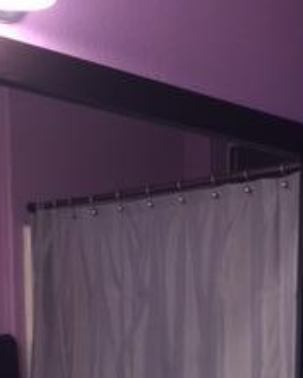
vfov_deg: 21.3
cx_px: 291
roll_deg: -0.7
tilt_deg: -9.2
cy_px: 481
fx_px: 919
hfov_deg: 18.3
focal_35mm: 82
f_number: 2.2
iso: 64
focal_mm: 4.15
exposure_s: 1/30
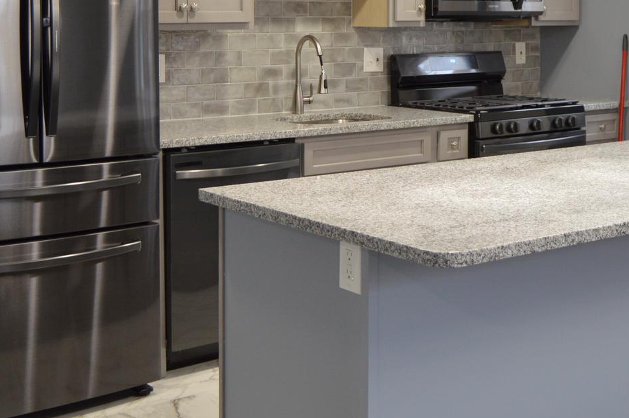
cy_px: 76
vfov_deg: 22.6
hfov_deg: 33.9
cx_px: 362
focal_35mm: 59
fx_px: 1030
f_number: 3.5
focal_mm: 18
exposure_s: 1/60
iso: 560
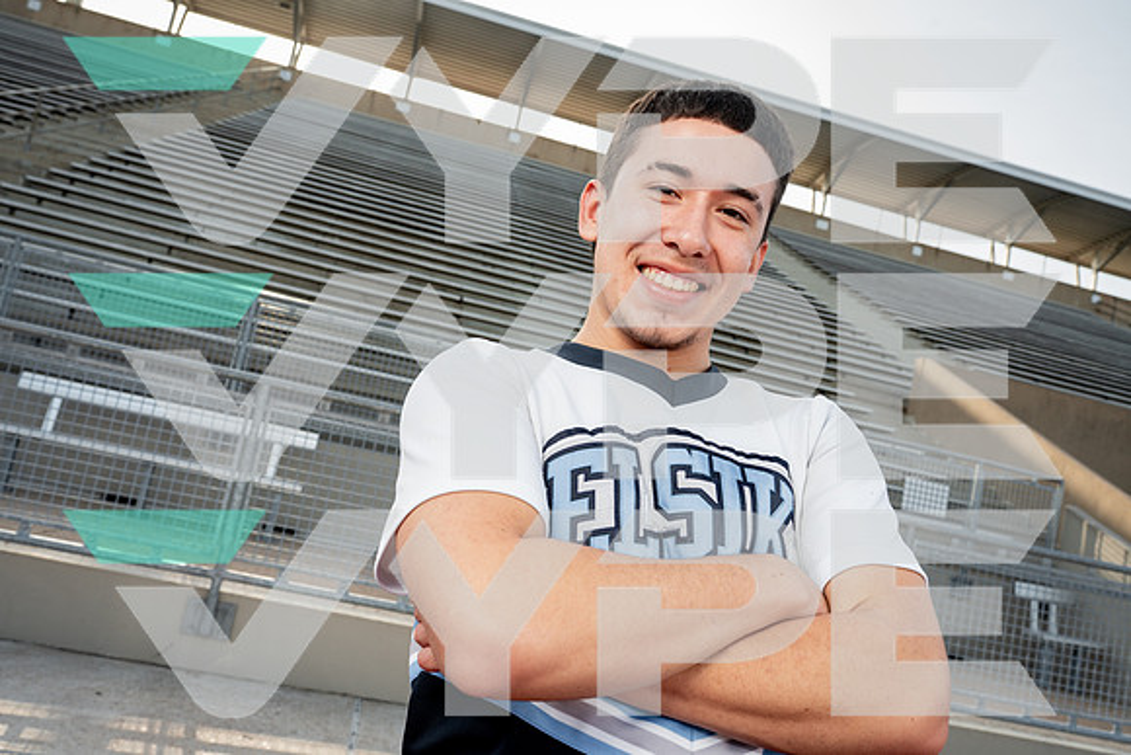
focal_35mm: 30
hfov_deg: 61.9
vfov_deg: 43.6
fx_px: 943
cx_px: 566
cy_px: 378
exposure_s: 1/250
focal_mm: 30
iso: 400
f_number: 8
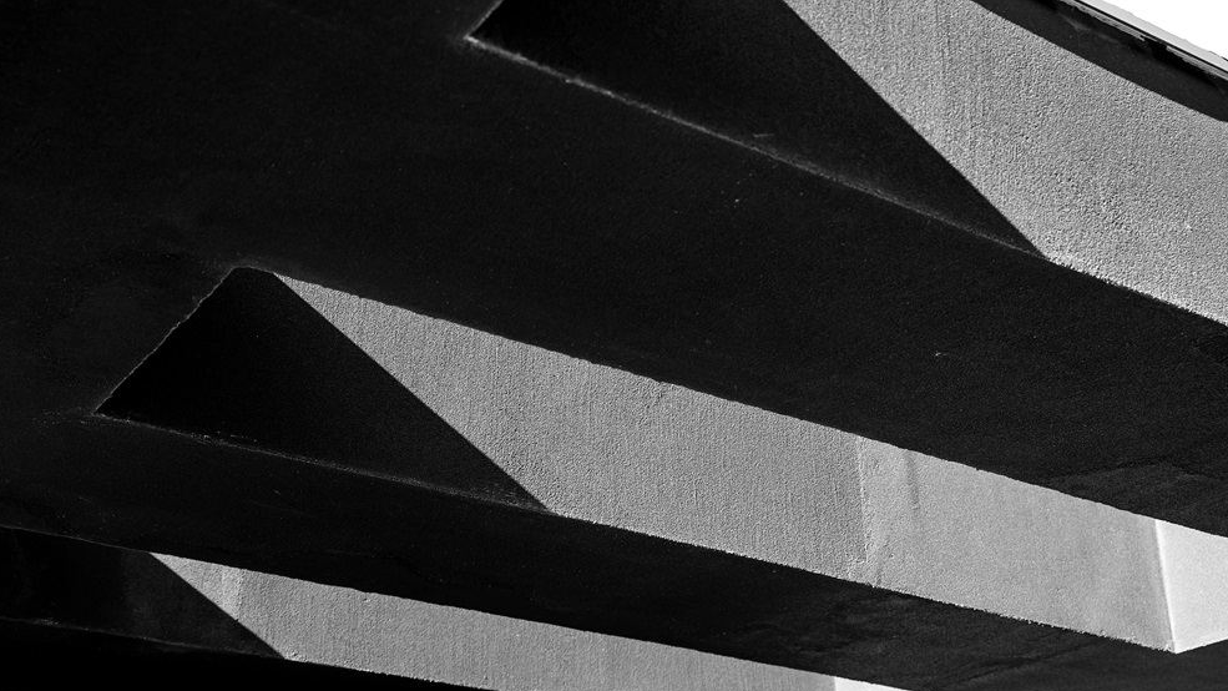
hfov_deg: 40.6
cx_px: 615
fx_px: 1661
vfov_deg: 23.5
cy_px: 334
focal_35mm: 51
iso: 200
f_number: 5.6
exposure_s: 1/60
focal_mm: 48
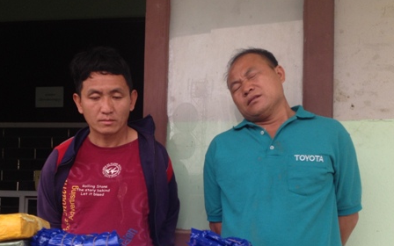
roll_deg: -4.0
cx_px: 164
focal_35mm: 53
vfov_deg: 24.0
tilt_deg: +3.1
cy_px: 199
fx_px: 569
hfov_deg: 38.1
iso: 64
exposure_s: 1/120
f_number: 2.4
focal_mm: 4.28
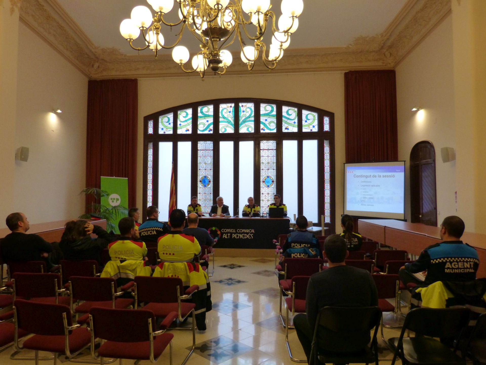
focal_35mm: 25
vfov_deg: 54.9
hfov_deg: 69.4
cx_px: 243
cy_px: 182
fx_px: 351
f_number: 2.8
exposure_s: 1/50
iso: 400
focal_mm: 4.5
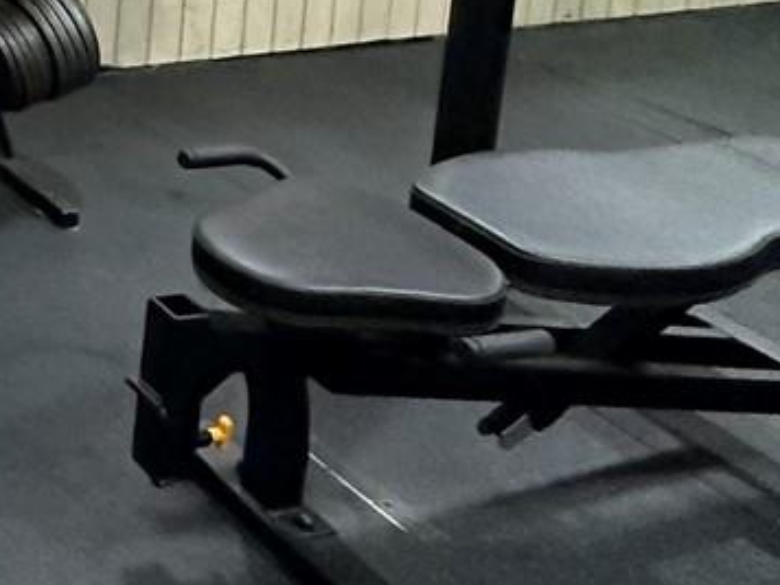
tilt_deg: -8.0
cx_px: -511
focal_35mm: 63
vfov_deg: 19.9
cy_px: -309
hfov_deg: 22.5
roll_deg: -1.3
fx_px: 1420
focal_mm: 2.22
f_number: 2.2
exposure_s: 1/60
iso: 400
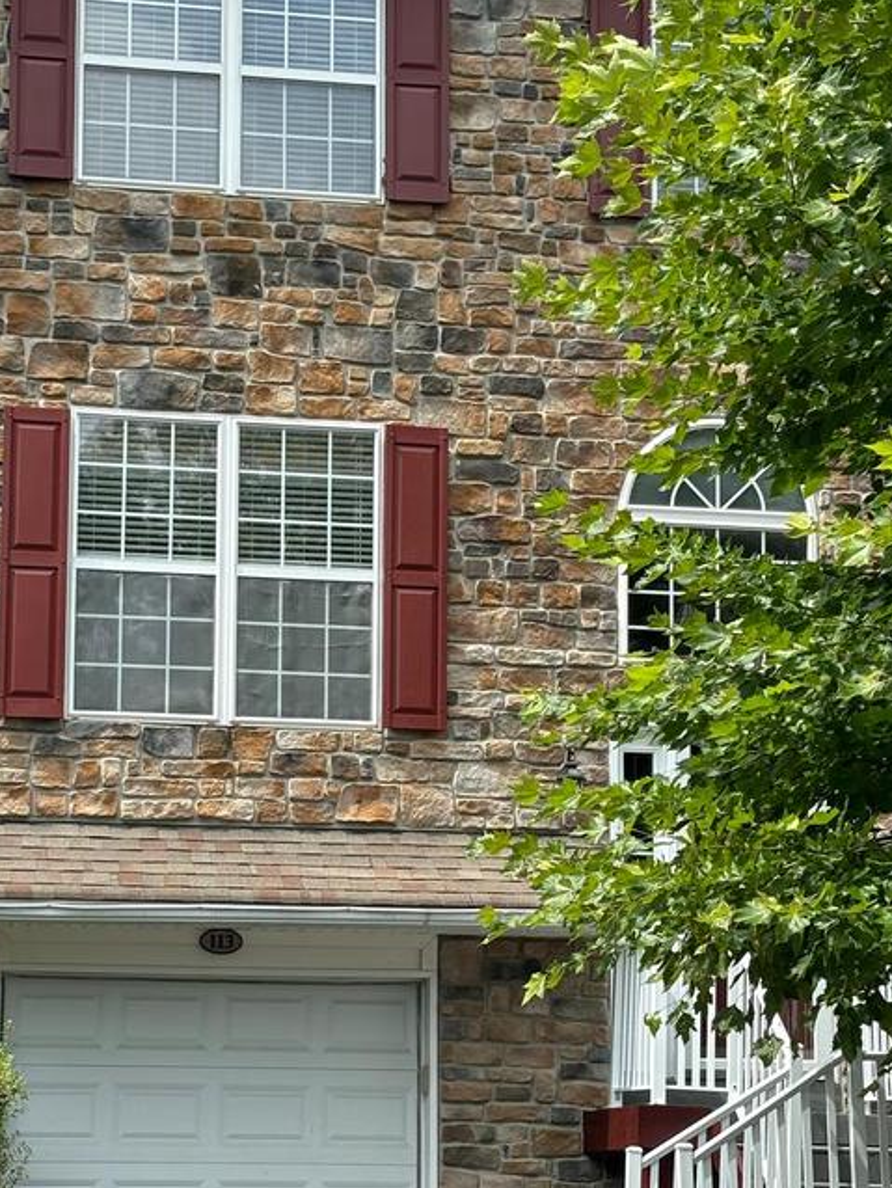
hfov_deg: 16.8
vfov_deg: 22.2
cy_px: 706
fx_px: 3021
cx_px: 352
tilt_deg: +9.2
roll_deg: -1.5
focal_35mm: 88
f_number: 1.6
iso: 32
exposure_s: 1/1724
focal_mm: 5.96
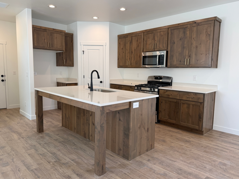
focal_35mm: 25
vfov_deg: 54.9
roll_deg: -0.3
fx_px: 173
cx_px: 123
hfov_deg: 69.4
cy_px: 89
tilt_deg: -4.8
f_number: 1.78
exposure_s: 1/120
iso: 80
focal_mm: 6.76
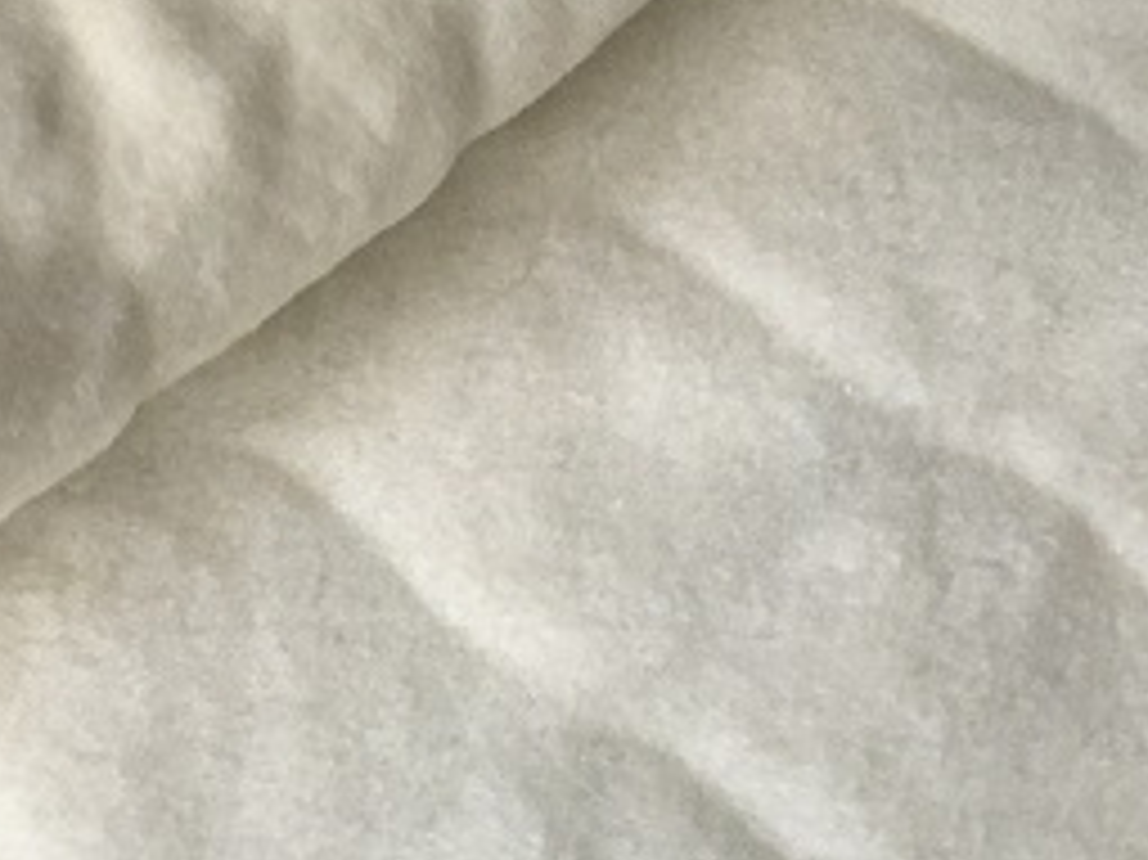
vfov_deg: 15.7
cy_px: -122
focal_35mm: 91
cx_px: 144
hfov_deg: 21.1
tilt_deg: -47.1
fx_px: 3016
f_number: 2.2
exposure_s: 1/33
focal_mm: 4.15
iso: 160
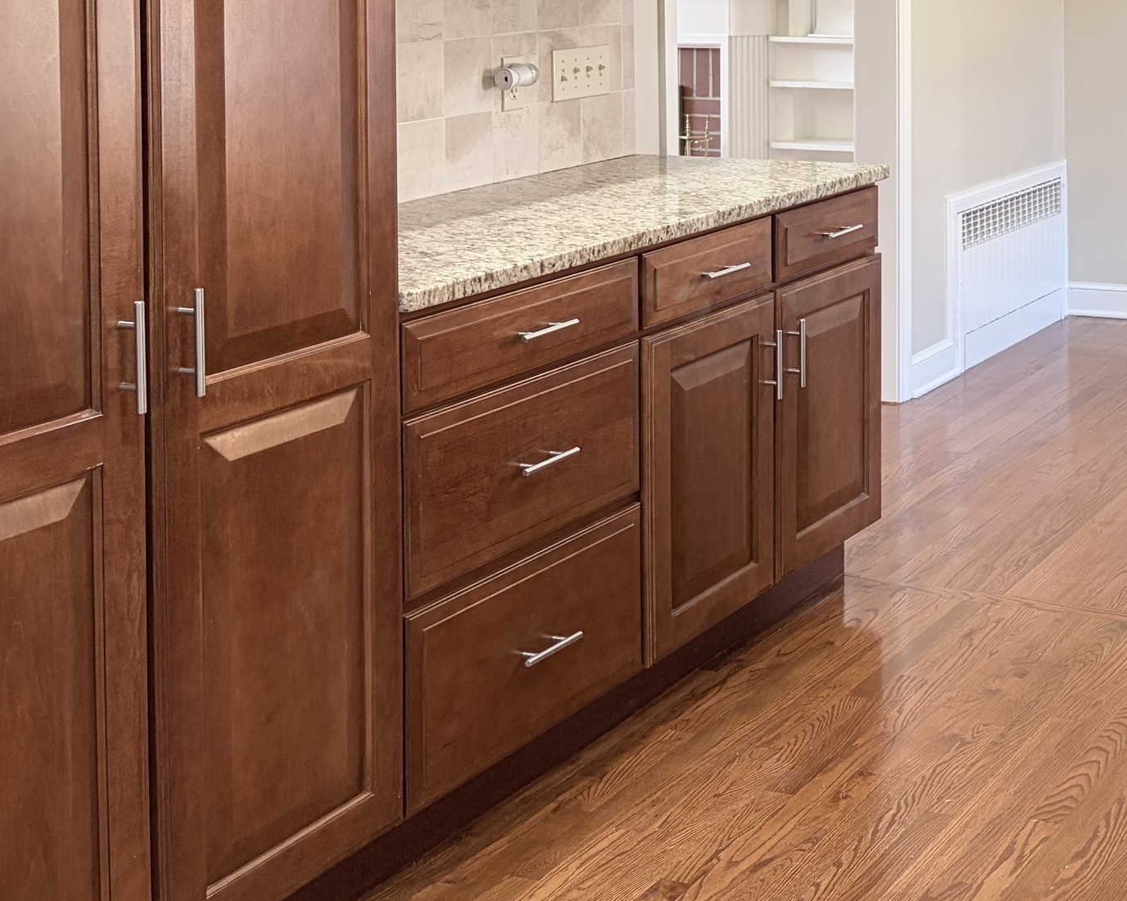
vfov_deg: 25.2
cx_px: 1125
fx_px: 1901
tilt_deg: -1.2
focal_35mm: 57
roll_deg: +1.7
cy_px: -24
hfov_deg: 30.7
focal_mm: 5.96
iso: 125
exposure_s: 1/60
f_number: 1.6
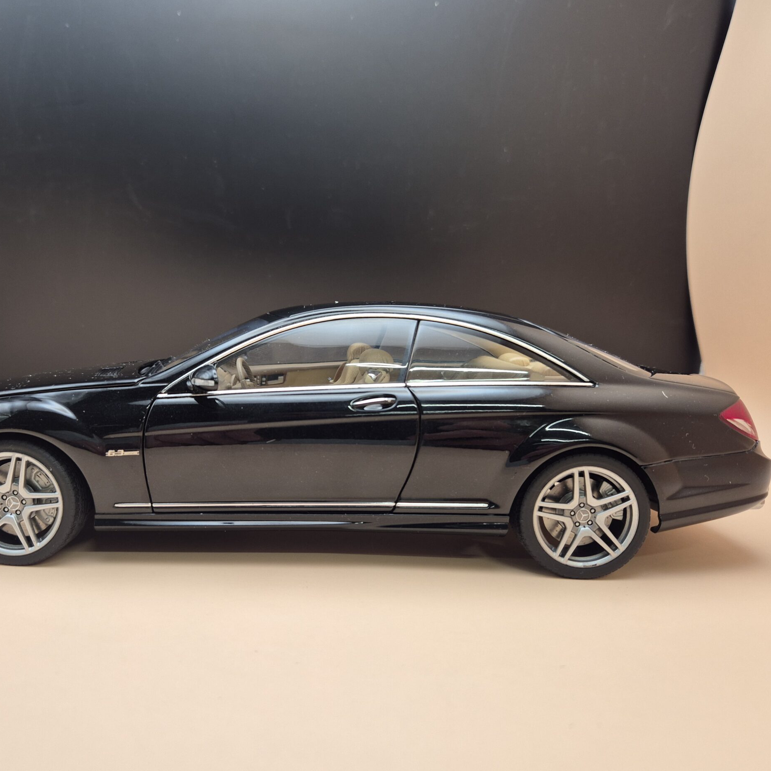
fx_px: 706
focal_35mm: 28
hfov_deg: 56.9
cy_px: 389
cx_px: 314
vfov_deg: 57.3
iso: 64
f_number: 1.8
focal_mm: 5.4
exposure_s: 1/86
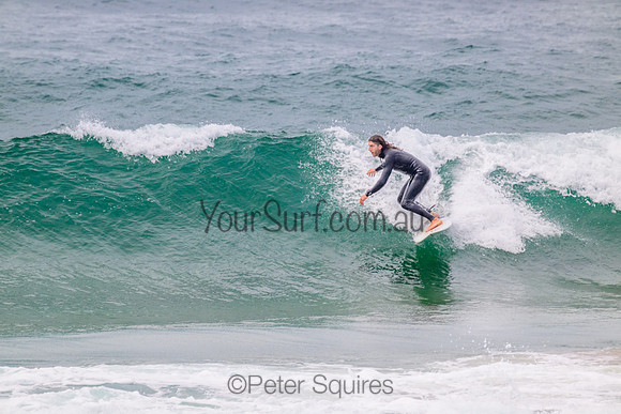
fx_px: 13803
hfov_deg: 2.6
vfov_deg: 1.7
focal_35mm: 800
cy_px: 207
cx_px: 310
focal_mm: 800
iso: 1000
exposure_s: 1/2000
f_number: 11
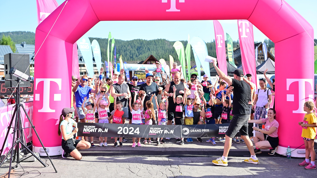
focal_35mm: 37
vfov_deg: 32.0
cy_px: 83
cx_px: 158
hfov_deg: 54.0
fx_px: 311
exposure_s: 1/2500
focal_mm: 35
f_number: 4
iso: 800
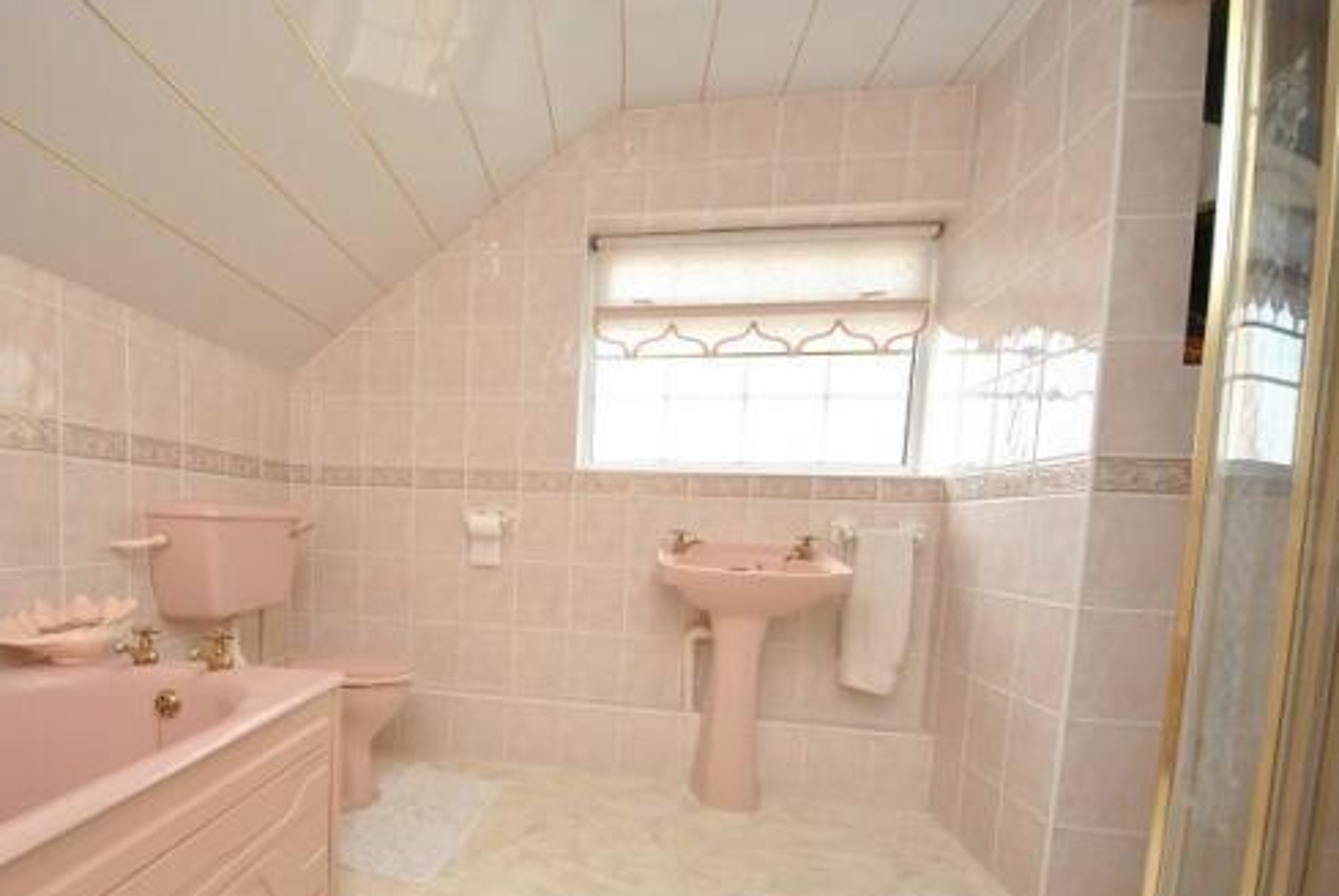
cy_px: 572
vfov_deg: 72.4
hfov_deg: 95.1
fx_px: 596
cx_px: 521
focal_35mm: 16
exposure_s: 1/60
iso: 200
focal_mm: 8
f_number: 4.5
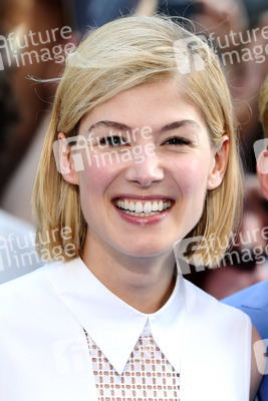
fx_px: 2761
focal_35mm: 248
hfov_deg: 5.6
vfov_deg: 8.3
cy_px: 200
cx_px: 134
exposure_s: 1/200
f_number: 5
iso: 320
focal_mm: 165
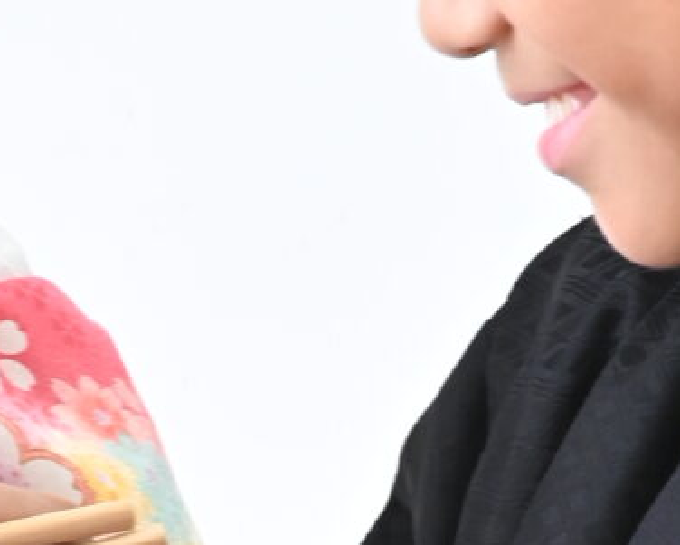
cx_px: -14
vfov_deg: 4.8
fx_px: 6422
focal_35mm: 319
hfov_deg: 6.0
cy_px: 1014
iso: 1600
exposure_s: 1/160
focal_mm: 50
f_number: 5.6
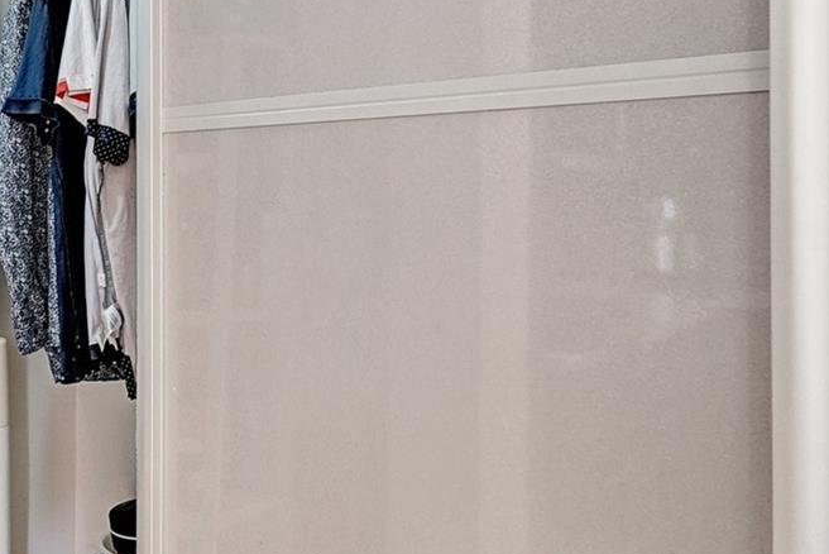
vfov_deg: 33.1
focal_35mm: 40
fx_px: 927
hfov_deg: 37.6
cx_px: -144
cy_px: 214
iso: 640
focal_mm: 16.5
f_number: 13
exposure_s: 1/1.25
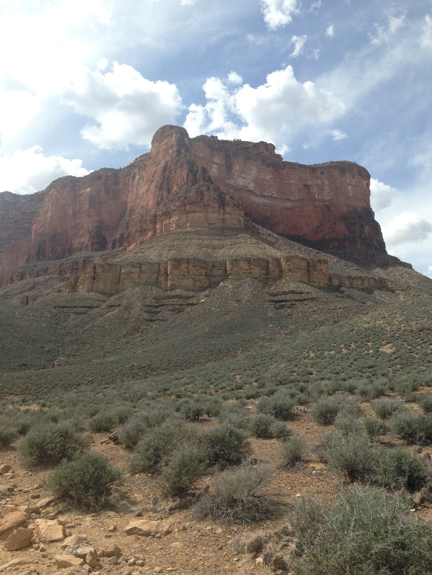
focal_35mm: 33
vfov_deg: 55.3
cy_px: 288
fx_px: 549
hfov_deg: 43.0
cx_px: 216
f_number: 2.4
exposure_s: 1/1595
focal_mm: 4.12
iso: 50
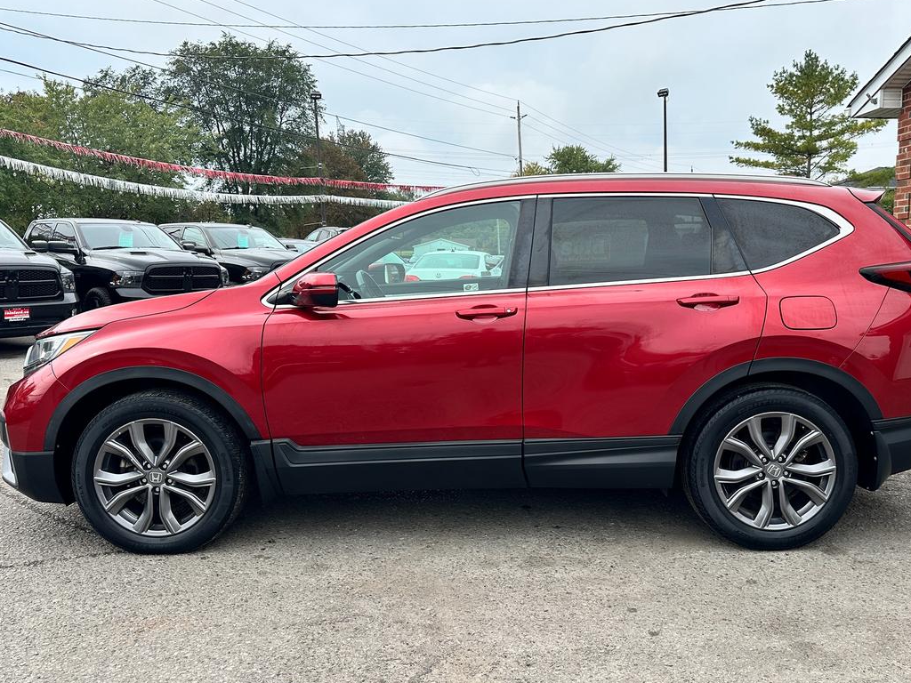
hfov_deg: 59.9
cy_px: 346
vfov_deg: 46.8
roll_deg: +0.1
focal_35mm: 30
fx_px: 790
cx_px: 496
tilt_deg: -5.9
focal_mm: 6.86
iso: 80
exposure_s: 1/1916
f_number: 1.78
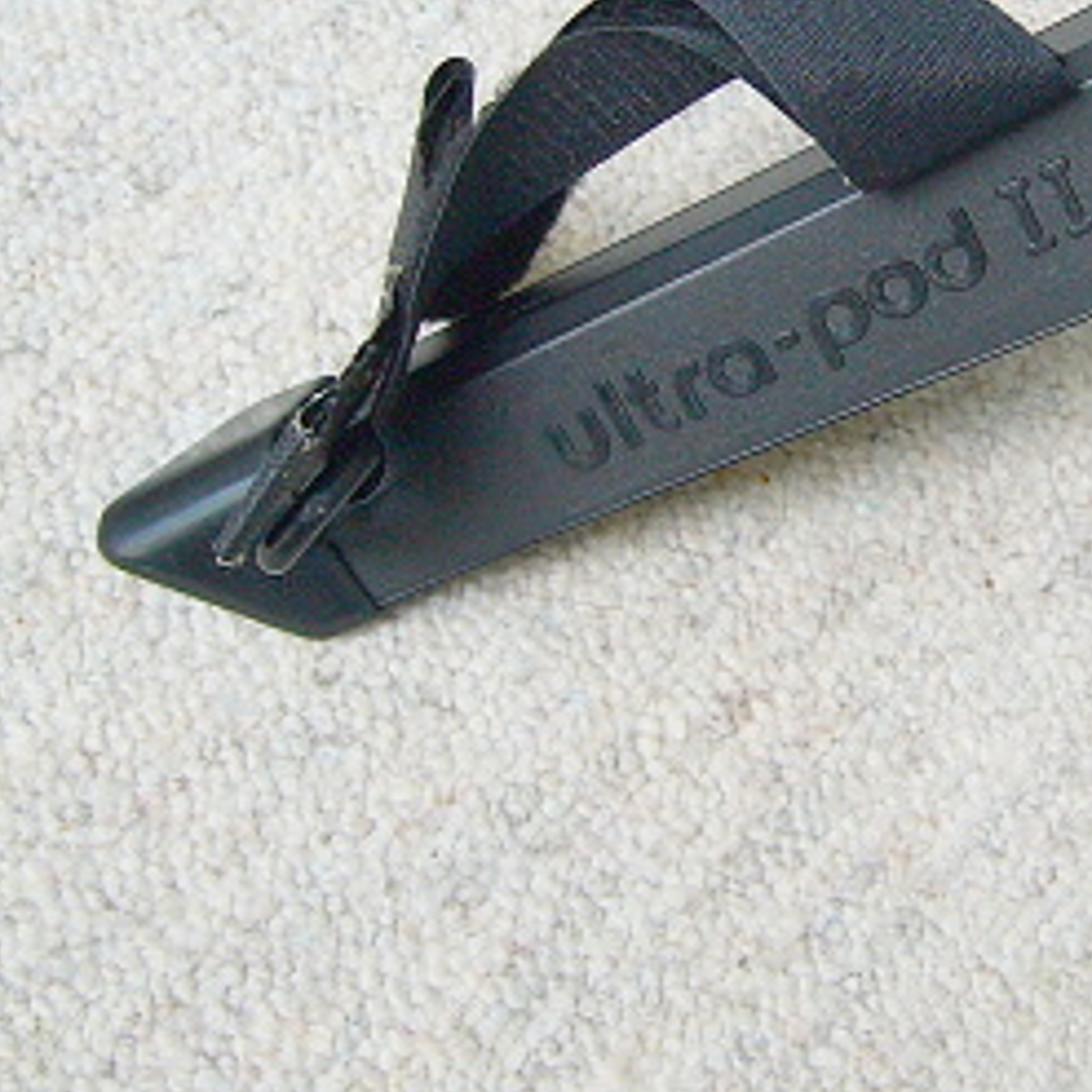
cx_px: 1012
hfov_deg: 22.7
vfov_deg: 23.2
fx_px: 2641
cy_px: 307
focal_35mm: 74
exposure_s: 1/100
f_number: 2.8
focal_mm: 5.8
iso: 100
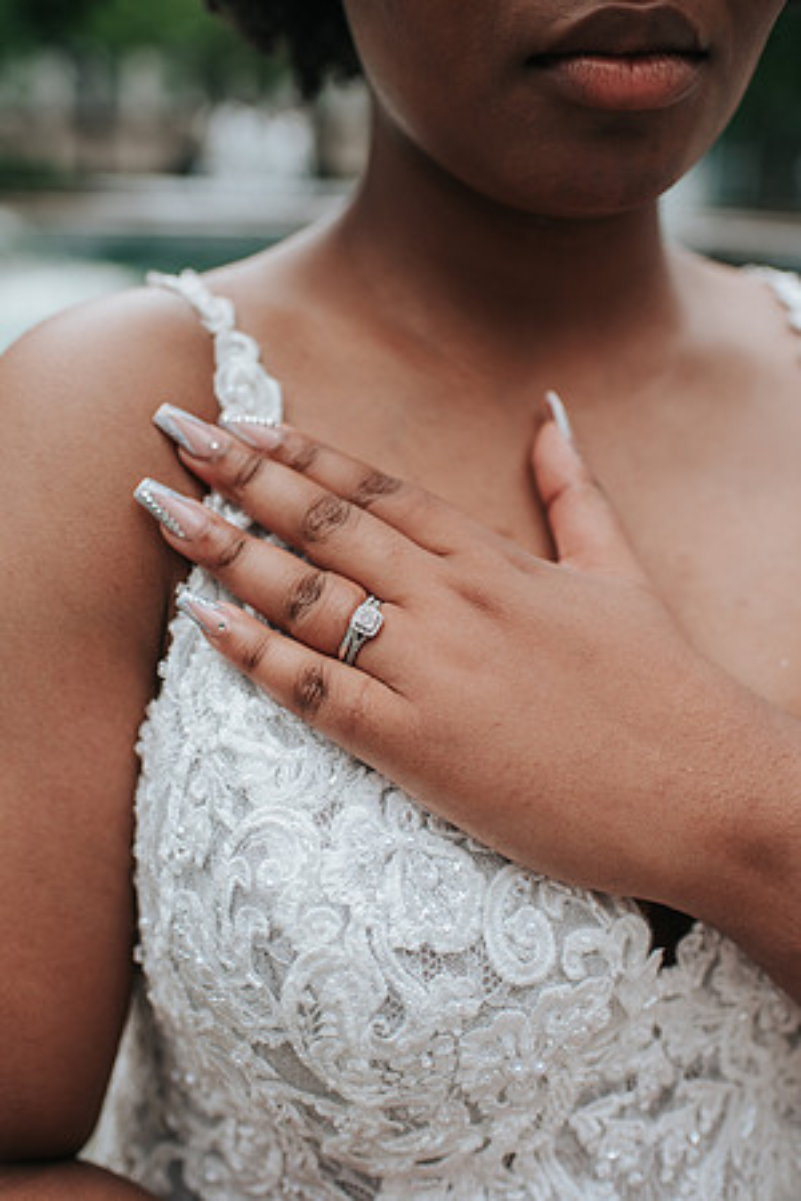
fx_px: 1168
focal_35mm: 35
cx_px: 400
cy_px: 600
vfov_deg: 54.4
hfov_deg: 37.9
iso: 1000
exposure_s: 1/1250
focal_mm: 35
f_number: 2.8
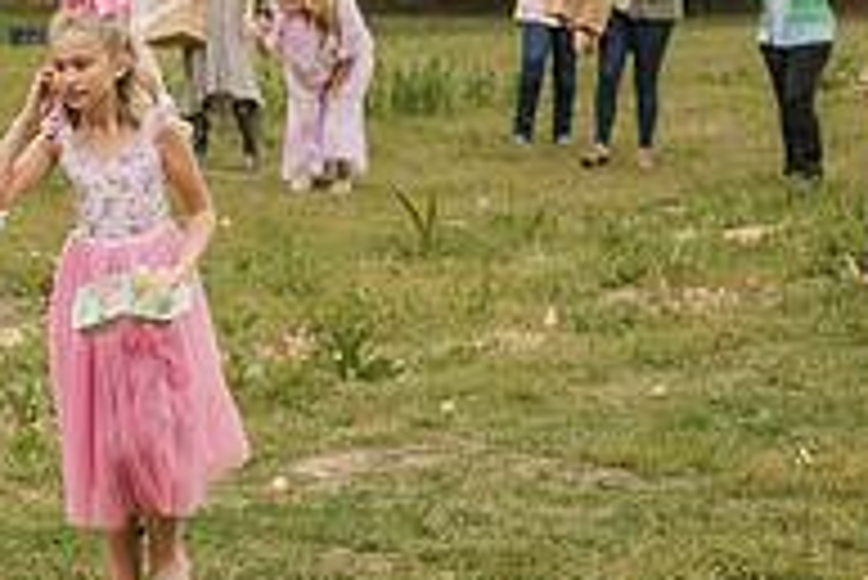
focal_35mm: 150
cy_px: 294
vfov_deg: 9.2
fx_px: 3619
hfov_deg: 13.1
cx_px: -360
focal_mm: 50
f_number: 2.8
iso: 100
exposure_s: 1/200
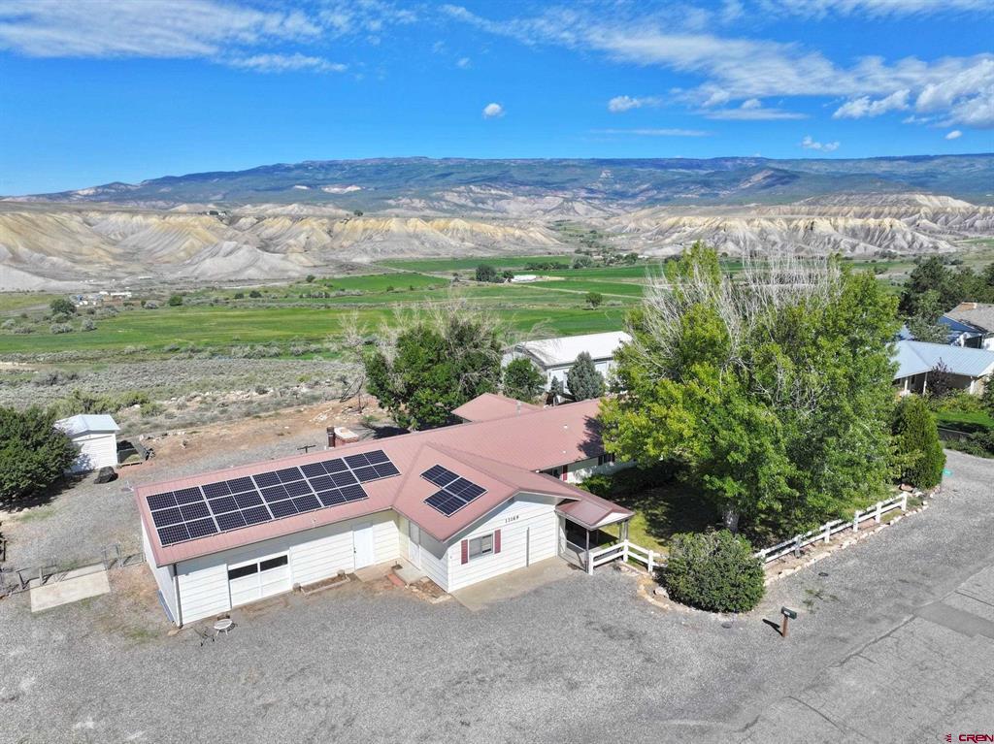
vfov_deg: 56.8
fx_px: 689
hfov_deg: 71.6
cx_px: 497
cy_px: 372
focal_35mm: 24
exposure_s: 1/2500
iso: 120
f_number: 2.8
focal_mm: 12.29
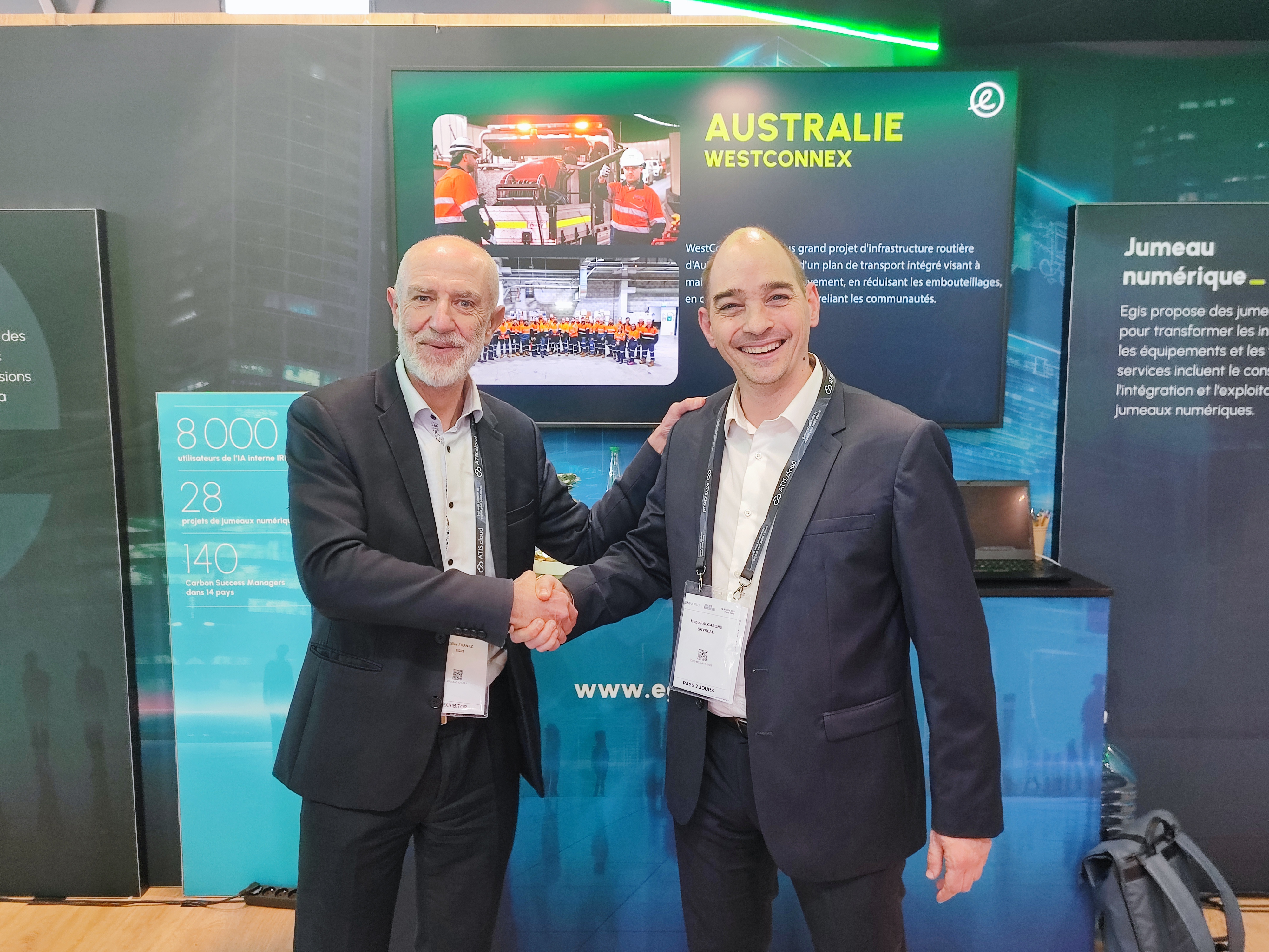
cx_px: 634
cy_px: 476
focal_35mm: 25
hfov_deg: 69.4
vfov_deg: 54.9
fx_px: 916
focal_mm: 5.96
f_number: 1.75
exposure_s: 1/100
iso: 416
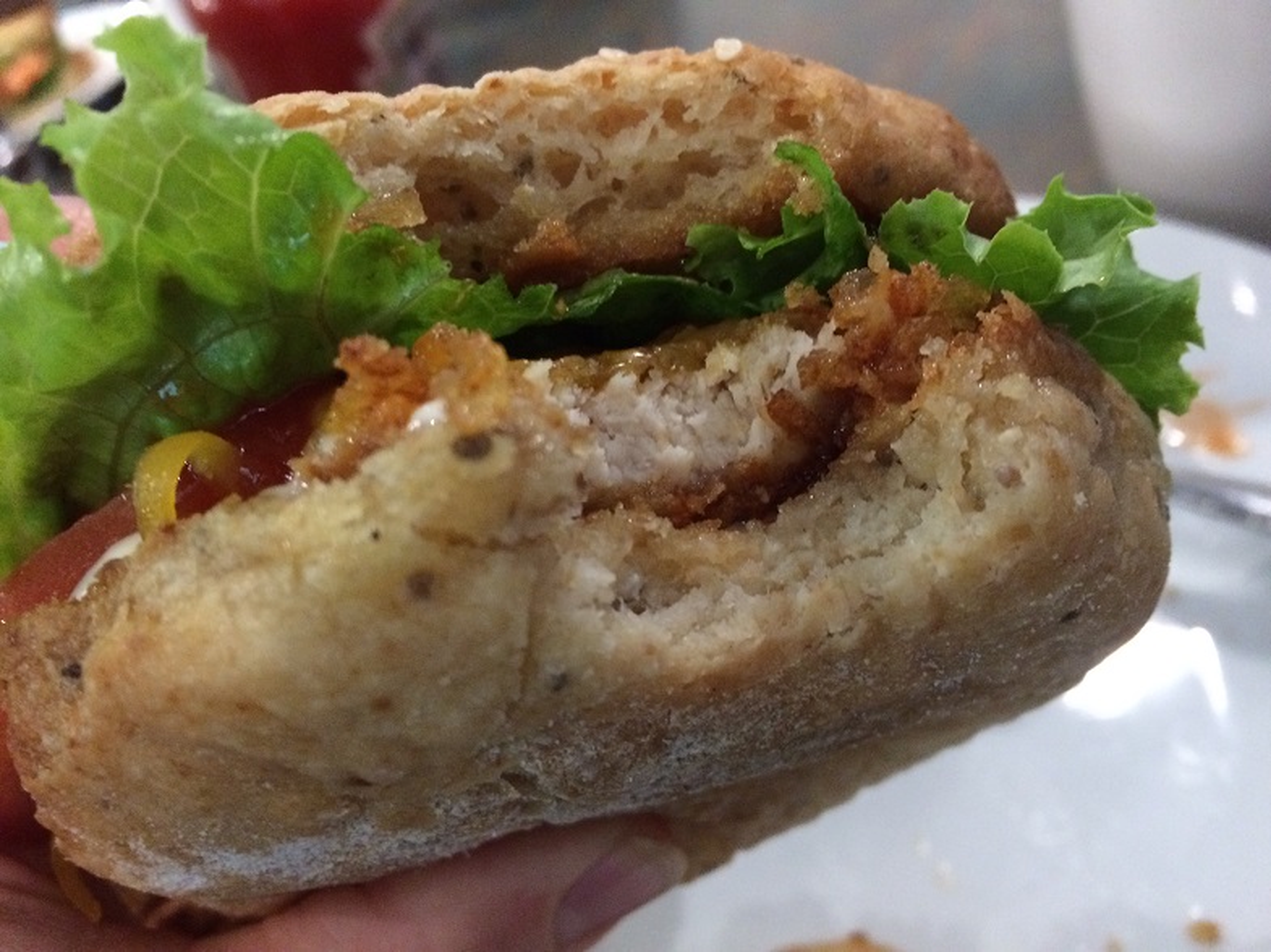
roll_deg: +19.6
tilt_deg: -38.2
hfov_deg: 61.7
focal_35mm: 29
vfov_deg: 48.2
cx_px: 636
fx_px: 1064
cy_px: 476
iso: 400
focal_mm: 4.15
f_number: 2.2
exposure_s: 1/15
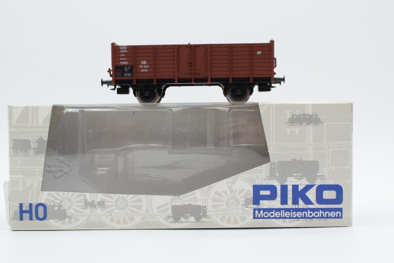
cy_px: 132
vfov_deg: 25.8
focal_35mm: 52
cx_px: 197
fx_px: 575
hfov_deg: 37.8
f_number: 8
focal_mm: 35
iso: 500
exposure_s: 1/250
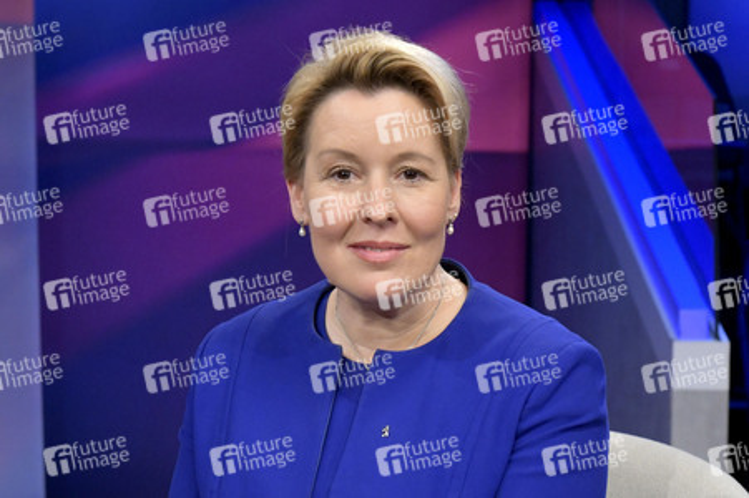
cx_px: 374
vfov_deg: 24.2
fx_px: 1164
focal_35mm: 56
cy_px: 249
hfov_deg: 35.7
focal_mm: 56
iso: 2500
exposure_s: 1/200
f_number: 6.3
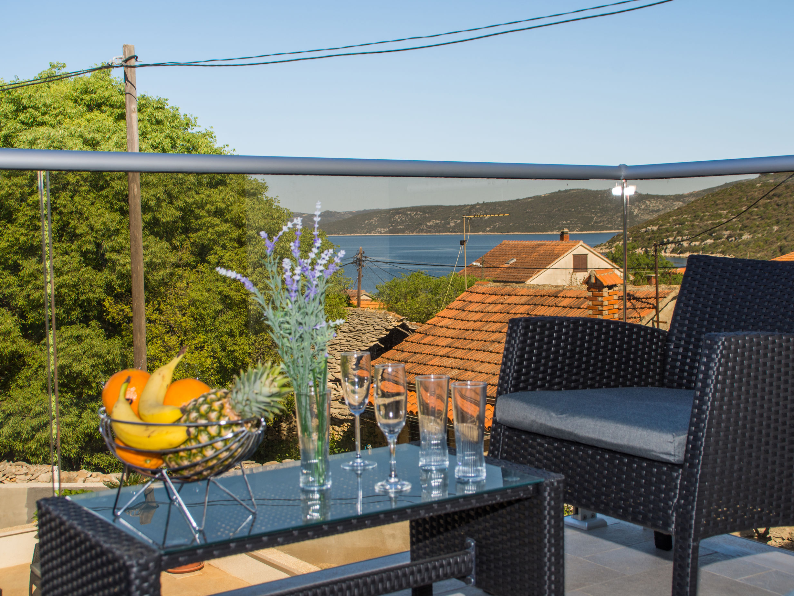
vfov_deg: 31.5
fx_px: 1055
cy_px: 296
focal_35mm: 46
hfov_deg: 41.2
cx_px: 421
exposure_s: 1/250
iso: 100
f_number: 8
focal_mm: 28
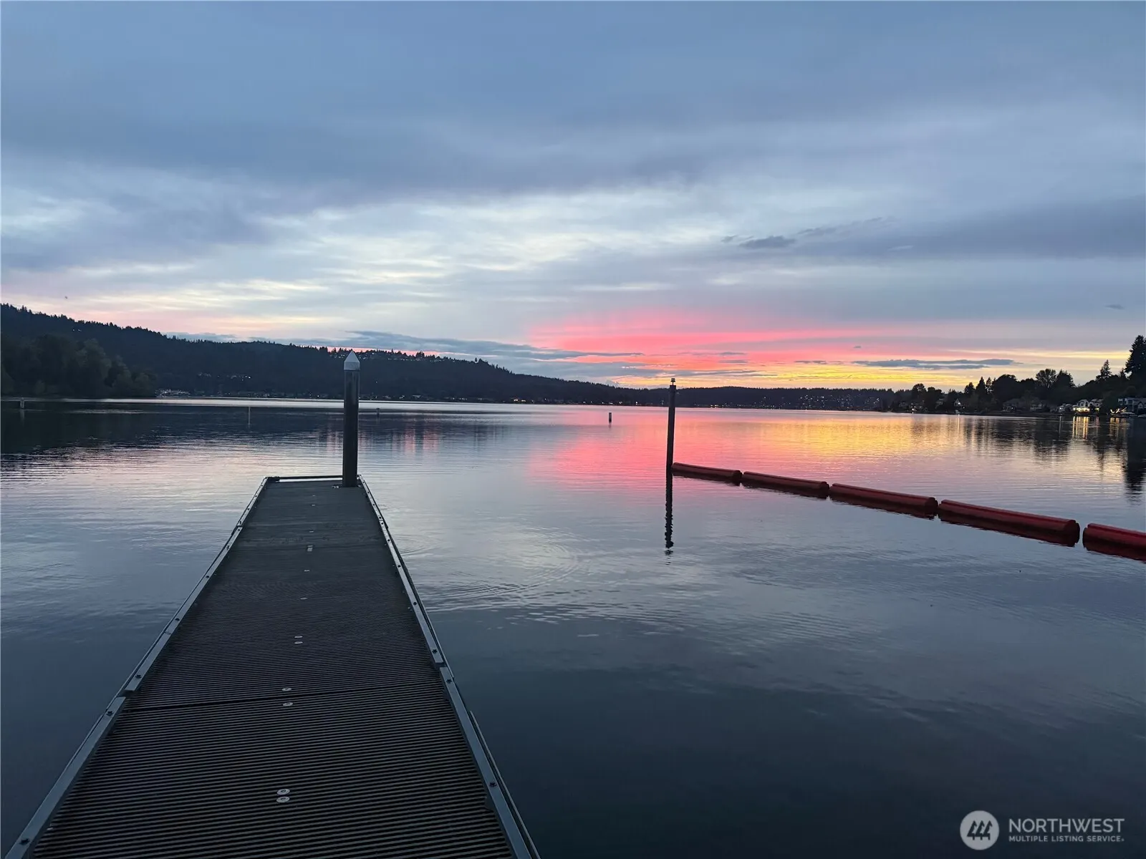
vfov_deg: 56.8
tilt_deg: -2.0
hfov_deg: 71.6
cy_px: 430
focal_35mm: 24
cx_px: 573
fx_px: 795
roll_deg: -1.6
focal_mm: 6.76
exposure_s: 1/60
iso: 500
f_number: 1.78
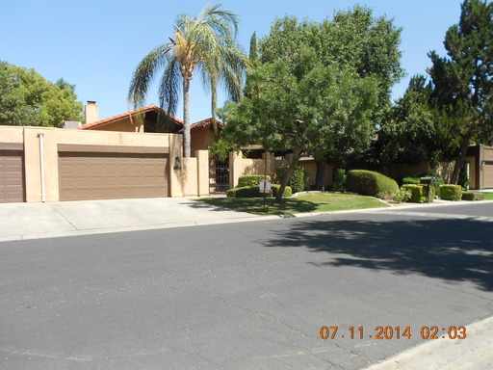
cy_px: 185
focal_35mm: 26
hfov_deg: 67.3
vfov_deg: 53.1
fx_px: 370
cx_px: 246
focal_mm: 4.6
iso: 80
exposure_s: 1/640
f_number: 3.2
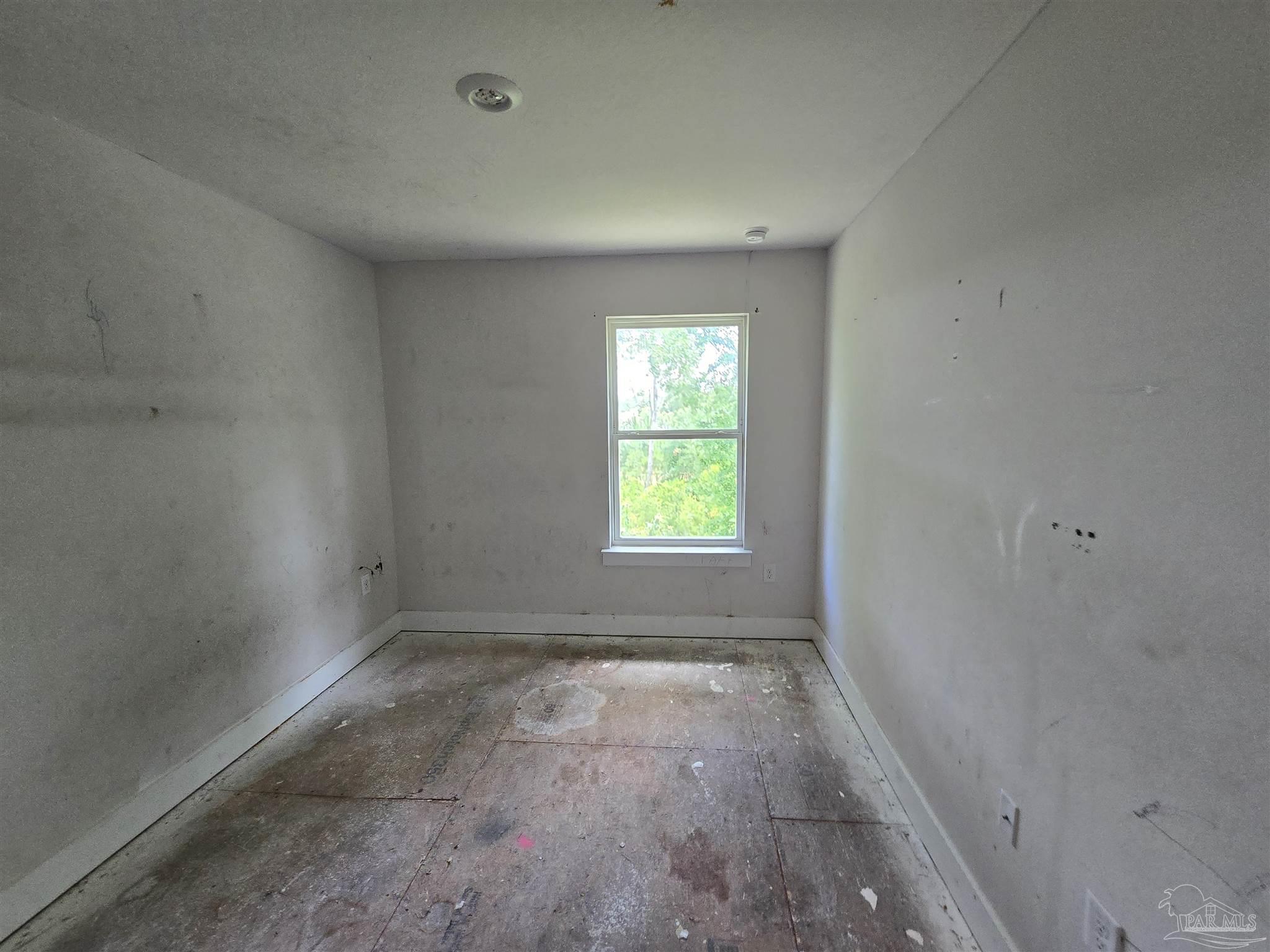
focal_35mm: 13
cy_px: 476
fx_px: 477
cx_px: 635
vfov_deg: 89.9
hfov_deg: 106.2
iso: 160
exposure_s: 1/60
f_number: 2.2
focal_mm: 2.2
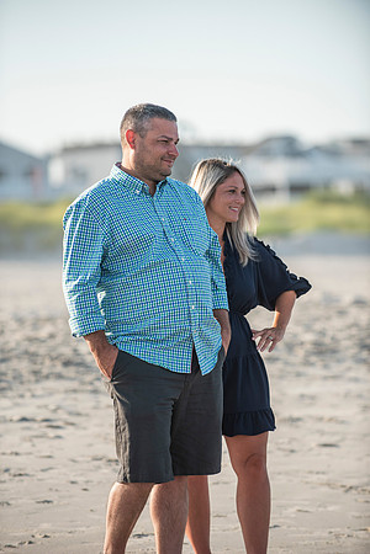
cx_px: 185
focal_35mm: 200
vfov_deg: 10.3
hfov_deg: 6.9
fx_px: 3083
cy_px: 277
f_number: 3.5
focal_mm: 200
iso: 250
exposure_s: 1/2000
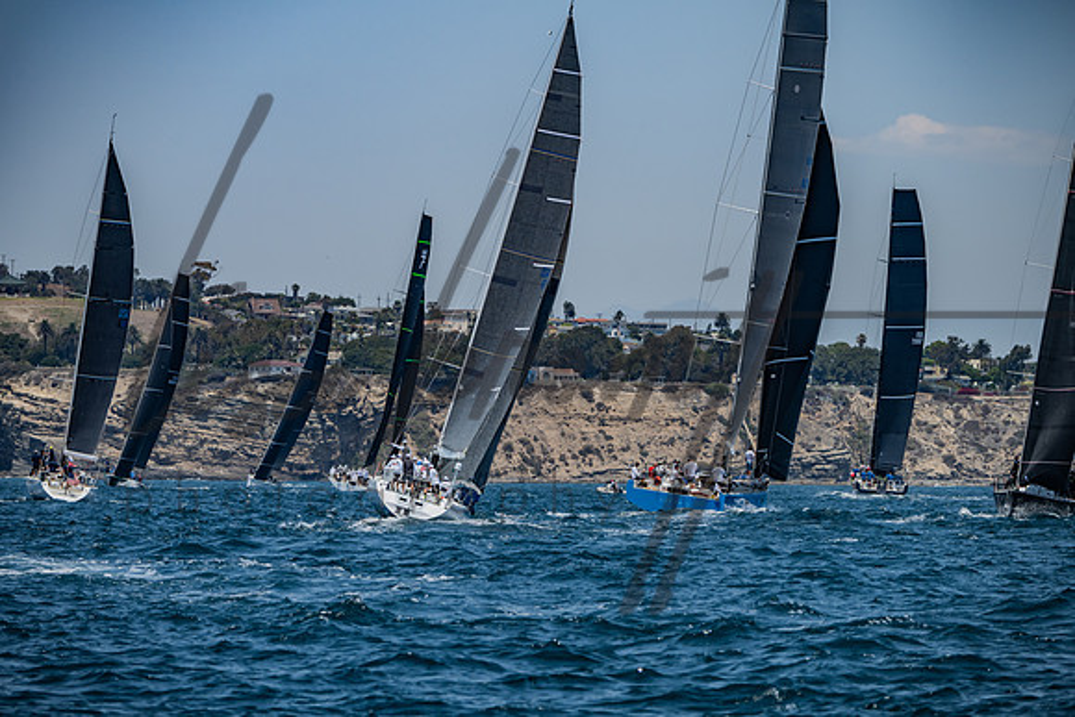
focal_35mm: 237
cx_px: 529
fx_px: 7066
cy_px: 358
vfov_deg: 5.8
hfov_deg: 8.7
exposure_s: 1/2500
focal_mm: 230
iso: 320
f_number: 5.6
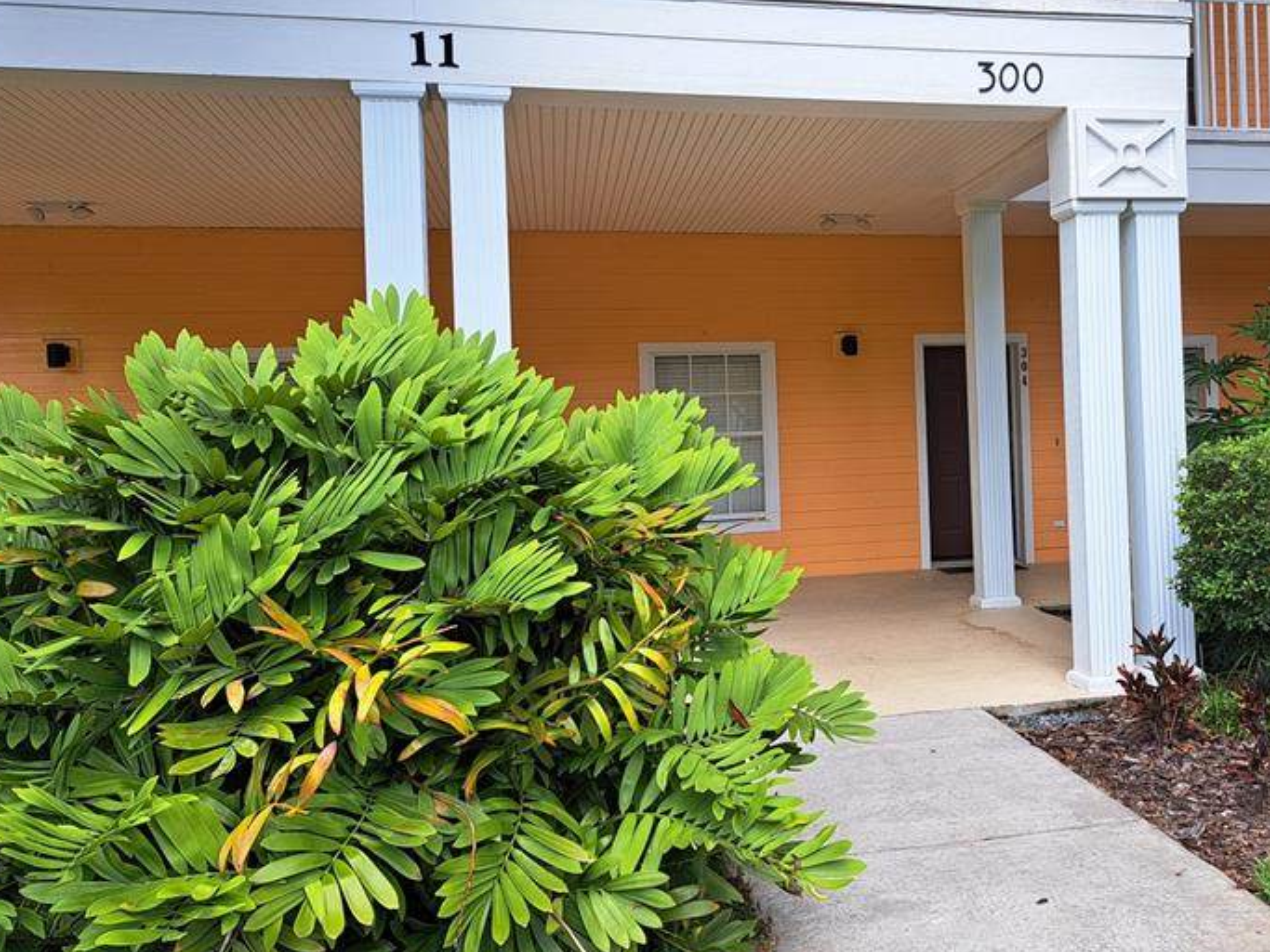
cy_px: 431
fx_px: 1321
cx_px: 926
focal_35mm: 36
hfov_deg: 49.6
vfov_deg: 39.6
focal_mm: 5.23
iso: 50
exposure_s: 1/234
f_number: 1.8
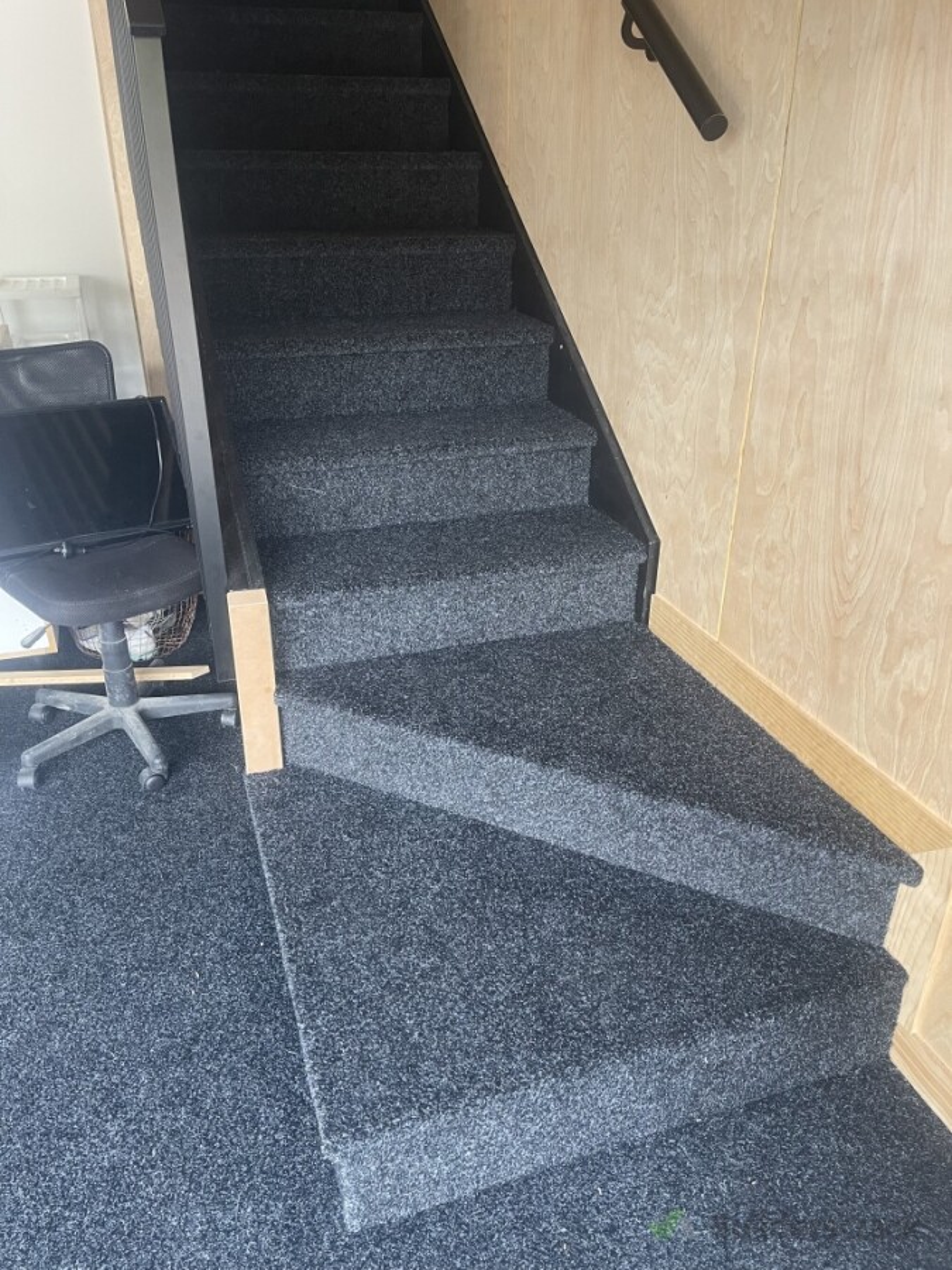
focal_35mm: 26
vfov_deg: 67.3
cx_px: 476
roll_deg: -0.6
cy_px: 635
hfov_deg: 53.1
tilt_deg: -27.4
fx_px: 953
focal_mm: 5.1
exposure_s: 1/83
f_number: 1.6
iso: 125
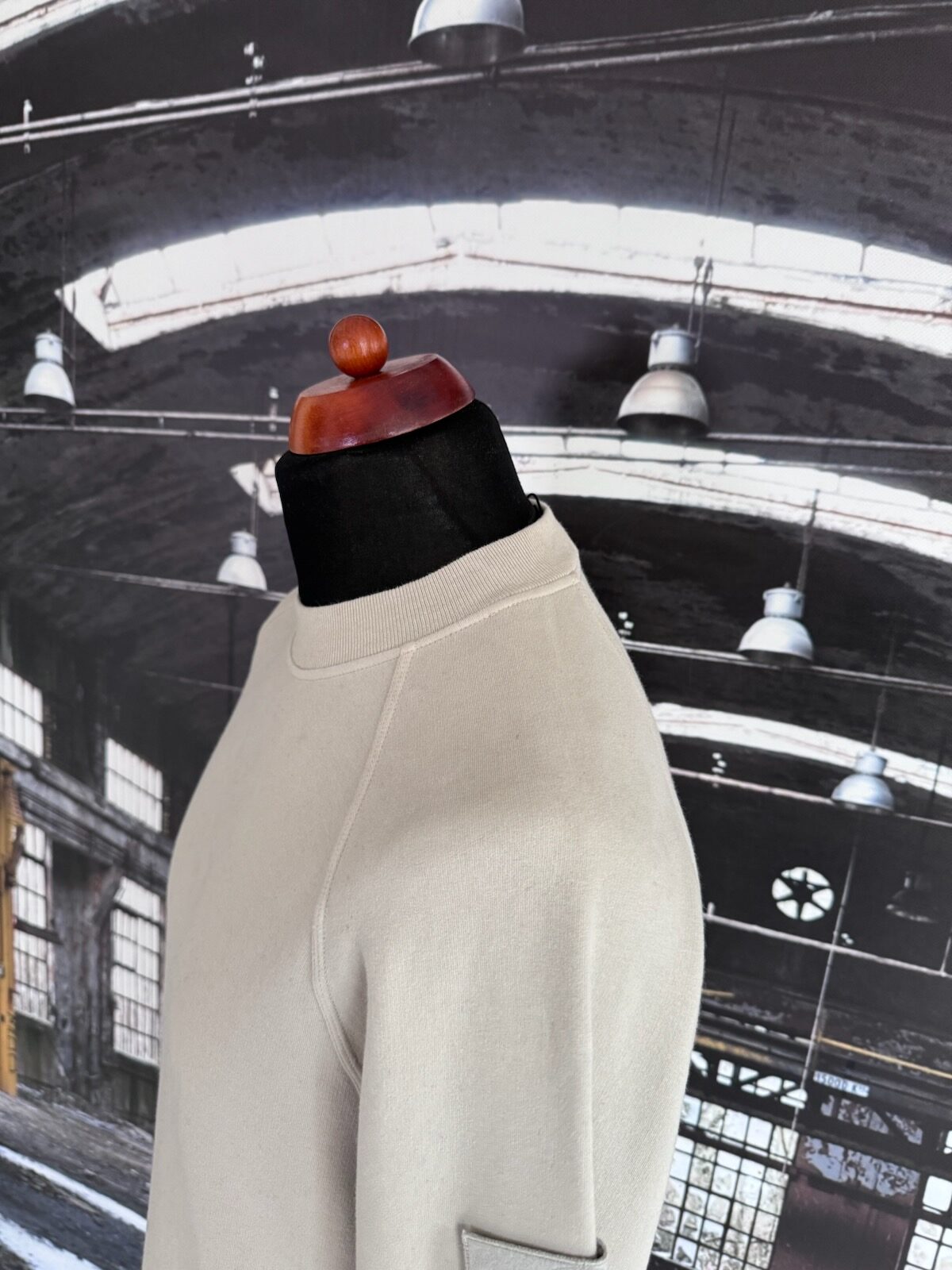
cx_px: 476
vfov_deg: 71.6
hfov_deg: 56.8
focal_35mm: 24
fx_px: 880
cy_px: 635
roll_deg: -4.9
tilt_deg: -15.6
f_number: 1.78
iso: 200
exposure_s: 1/90
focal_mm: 6.76
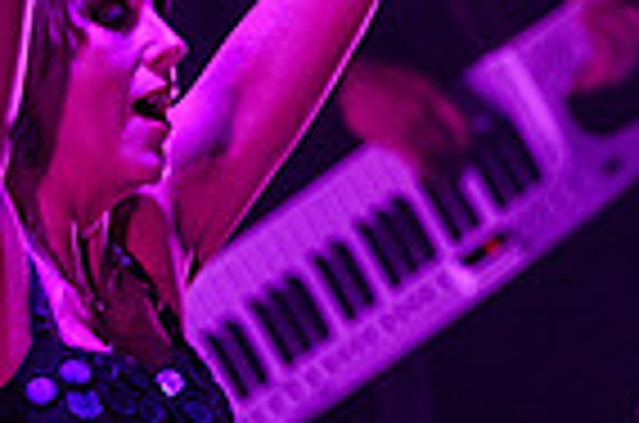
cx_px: 590
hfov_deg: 1.6
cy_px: 28
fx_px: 22209
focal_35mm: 1254
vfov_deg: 1.1
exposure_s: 1/160
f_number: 5.6
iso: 4000
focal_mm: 260
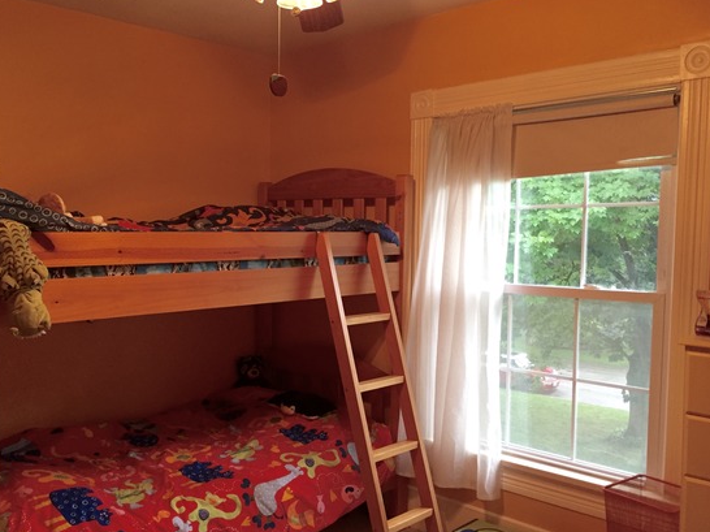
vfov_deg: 41.7
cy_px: 284
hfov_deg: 53.8
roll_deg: -0.1
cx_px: 303
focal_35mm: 34
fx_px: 697
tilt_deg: -3.9
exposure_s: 1/30
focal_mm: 4.15
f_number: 2.2
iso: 160
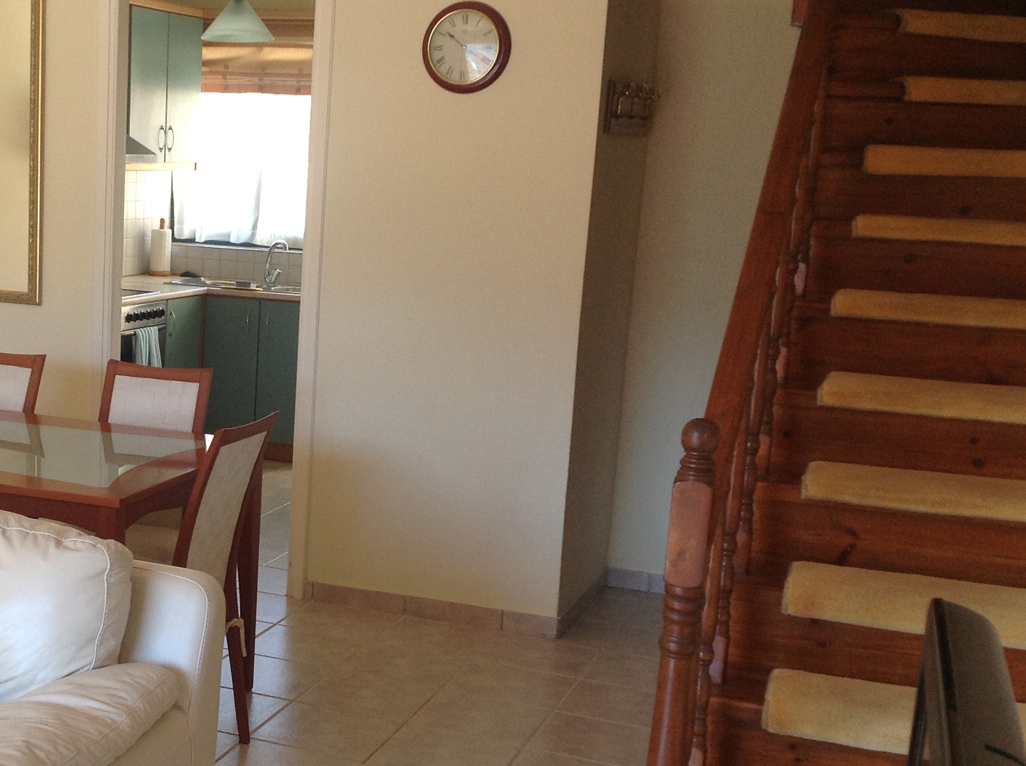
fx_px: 1746
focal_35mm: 59
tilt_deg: -11.3
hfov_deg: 31.9
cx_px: 201
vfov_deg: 24.7
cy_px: 450
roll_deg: -1.7
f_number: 2.4
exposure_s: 1/60
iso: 64
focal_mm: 4.28
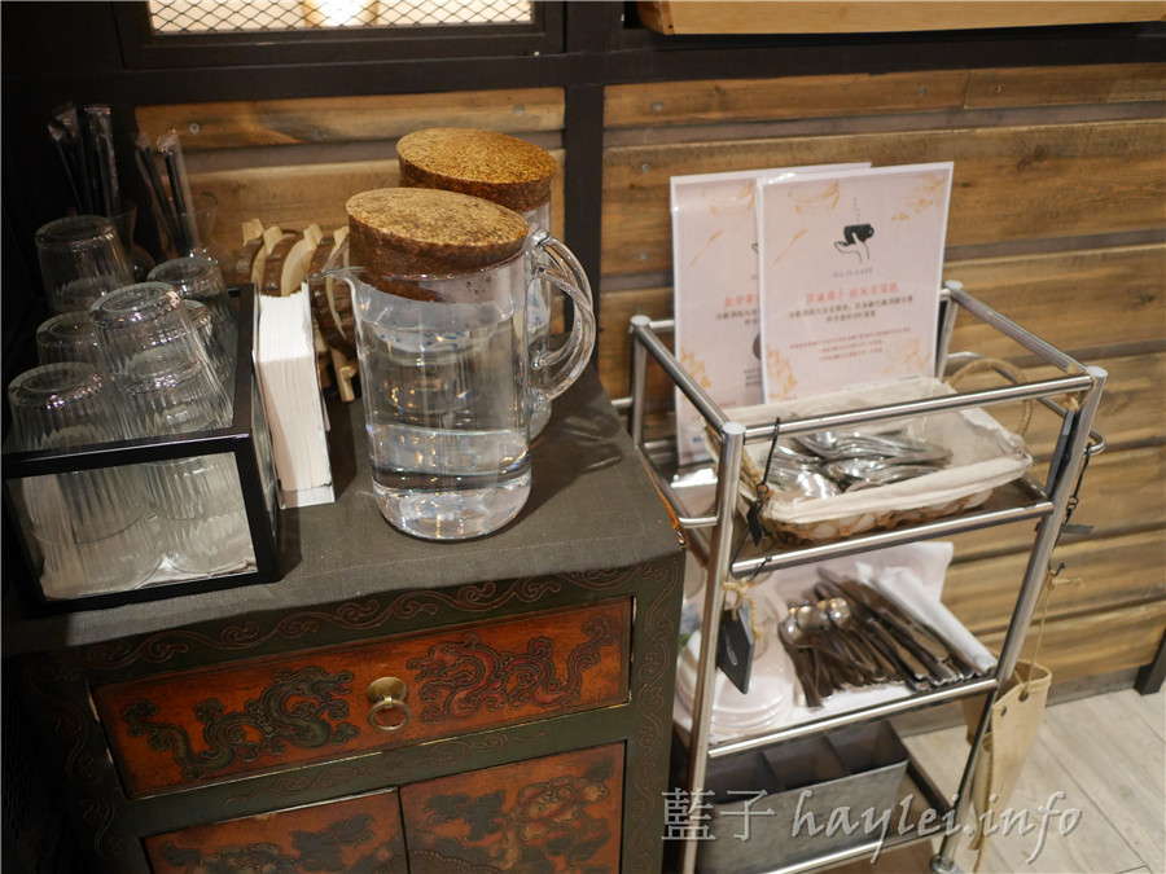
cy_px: 437
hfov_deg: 60.0
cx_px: 583
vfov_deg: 46.8
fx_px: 1011
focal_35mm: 30
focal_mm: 15
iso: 1600
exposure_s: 1/60
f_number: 1.7
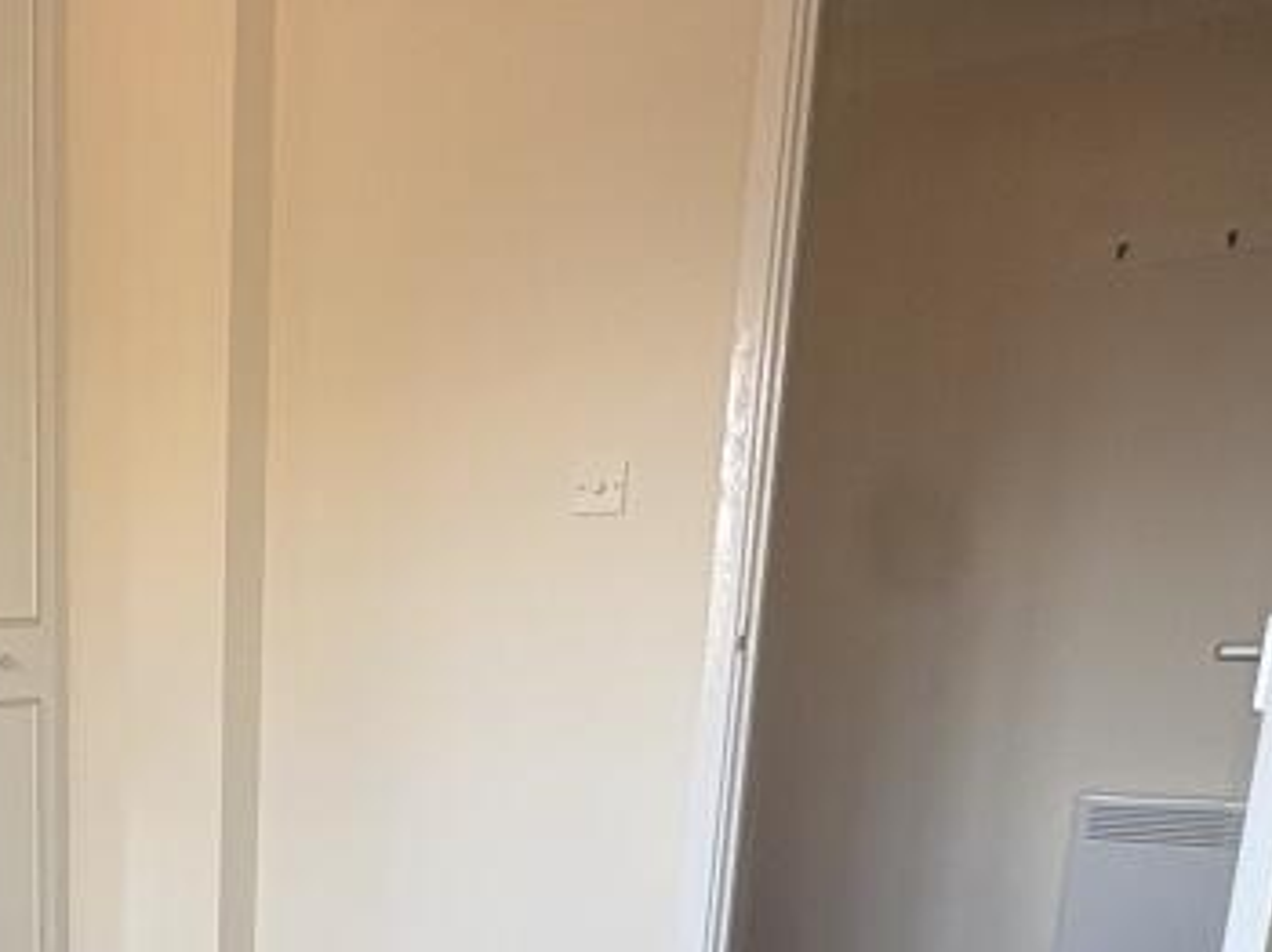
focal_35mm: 41
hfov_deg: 40.3
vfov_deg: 32.3
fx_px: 1506
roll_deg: +0.5
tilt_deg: -13.1
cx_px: 4
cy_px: 956
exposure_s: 1/99
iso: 160
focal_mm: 2.22
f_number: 2.2
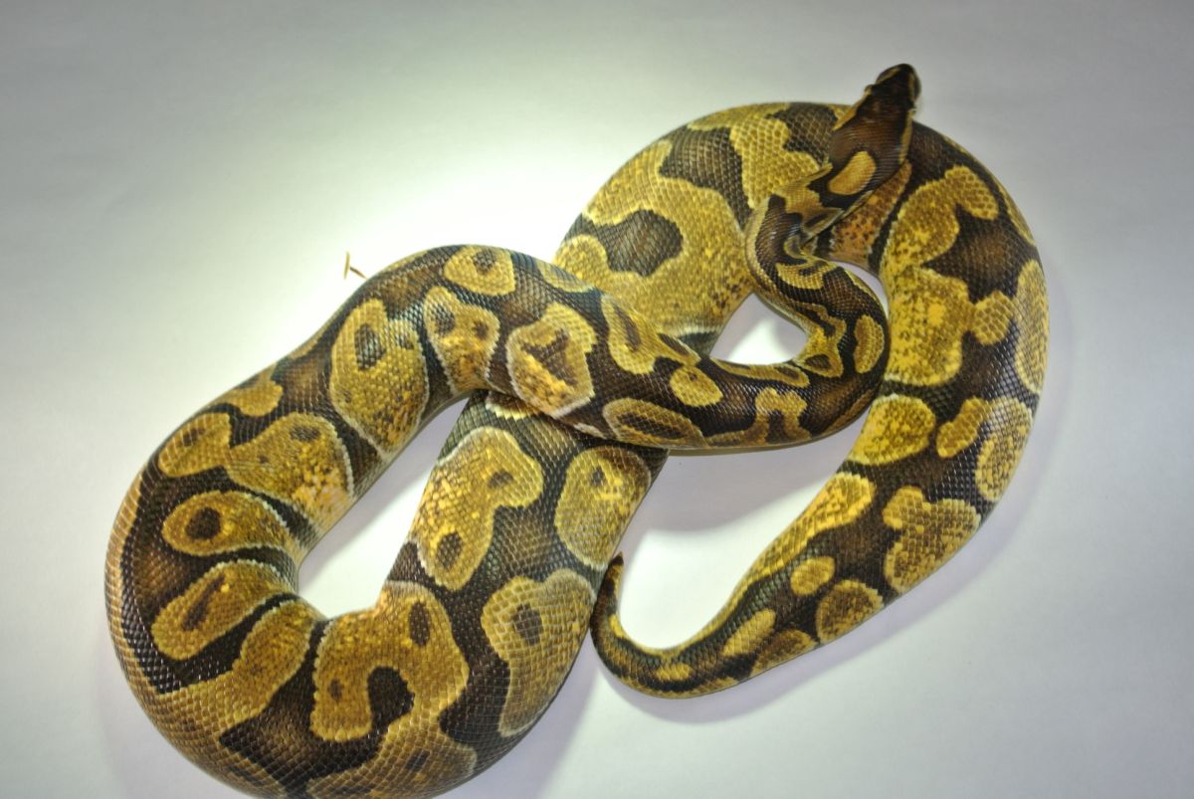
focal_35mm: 49
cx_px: 597
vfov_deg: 27.6
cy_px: 400
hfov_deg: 40.3
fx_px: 1627
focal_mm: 18.2
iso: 160
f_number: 5.6
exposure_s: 1/60
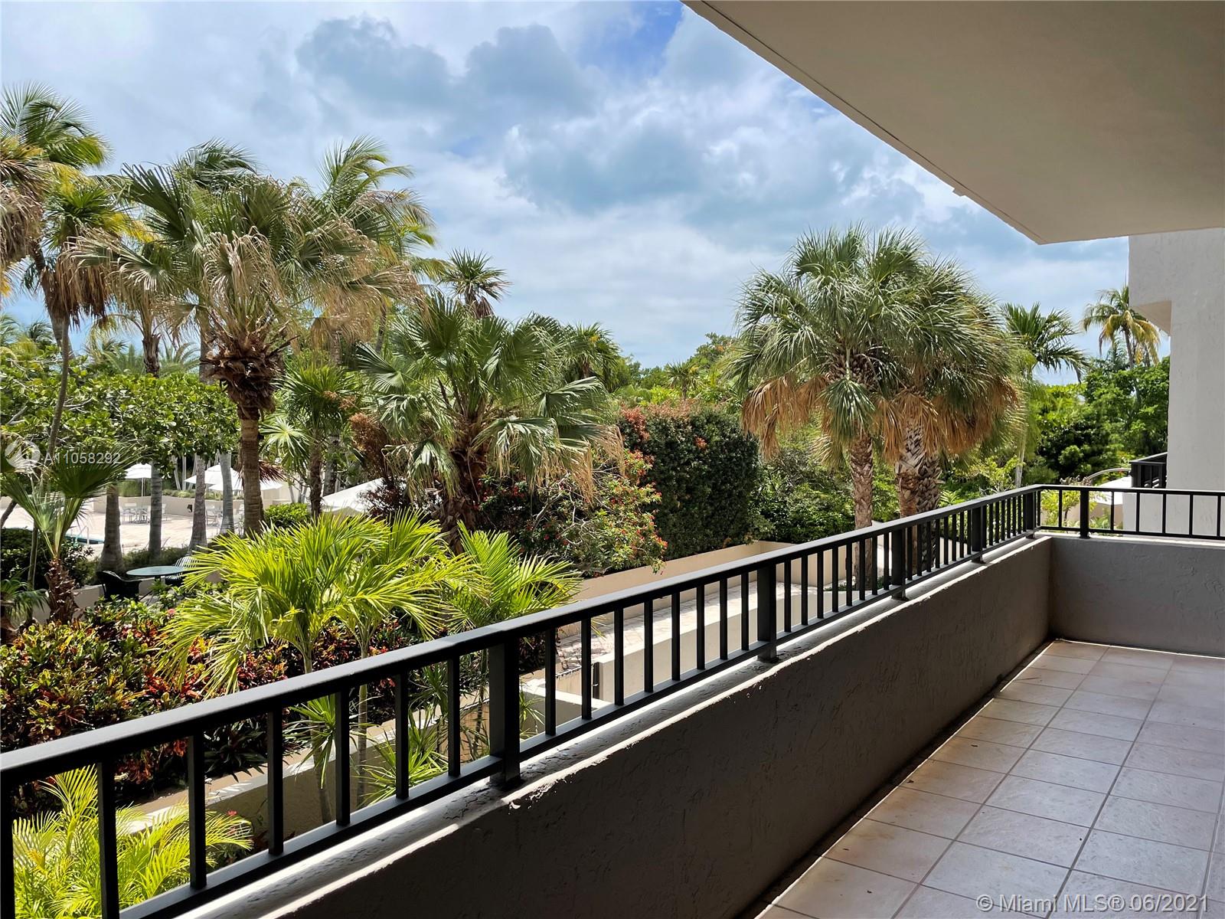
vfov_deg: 53.1
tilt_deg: -1.1
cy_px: 460
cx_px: 612
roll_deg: +1.4
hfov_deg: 67.3
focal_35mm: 26
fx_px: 920
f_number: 1.6
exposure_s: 1/3610
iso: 32
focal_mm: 4.2
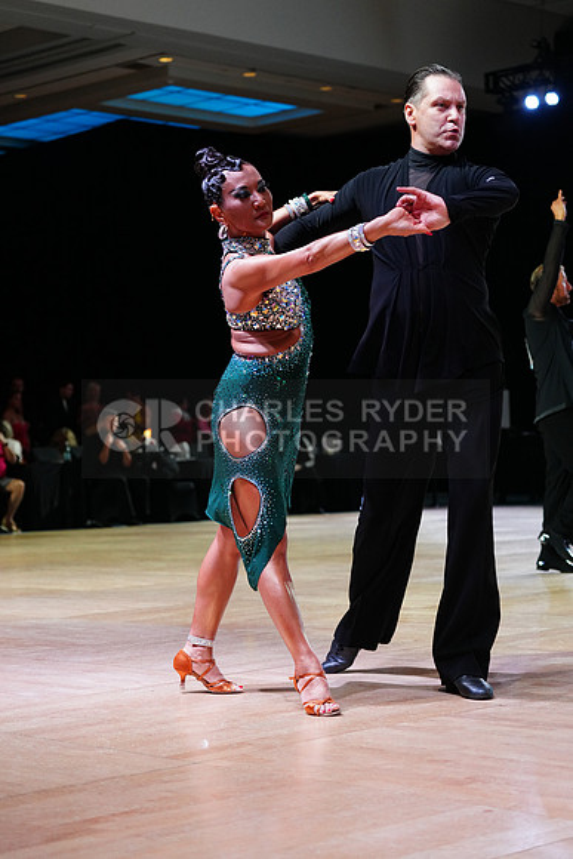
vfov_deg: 27.7
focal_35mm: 73
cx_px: 286
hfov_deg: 18.7
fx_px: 1742
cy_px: 430
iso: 2500
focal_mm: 73
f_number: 4
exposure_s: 1/320
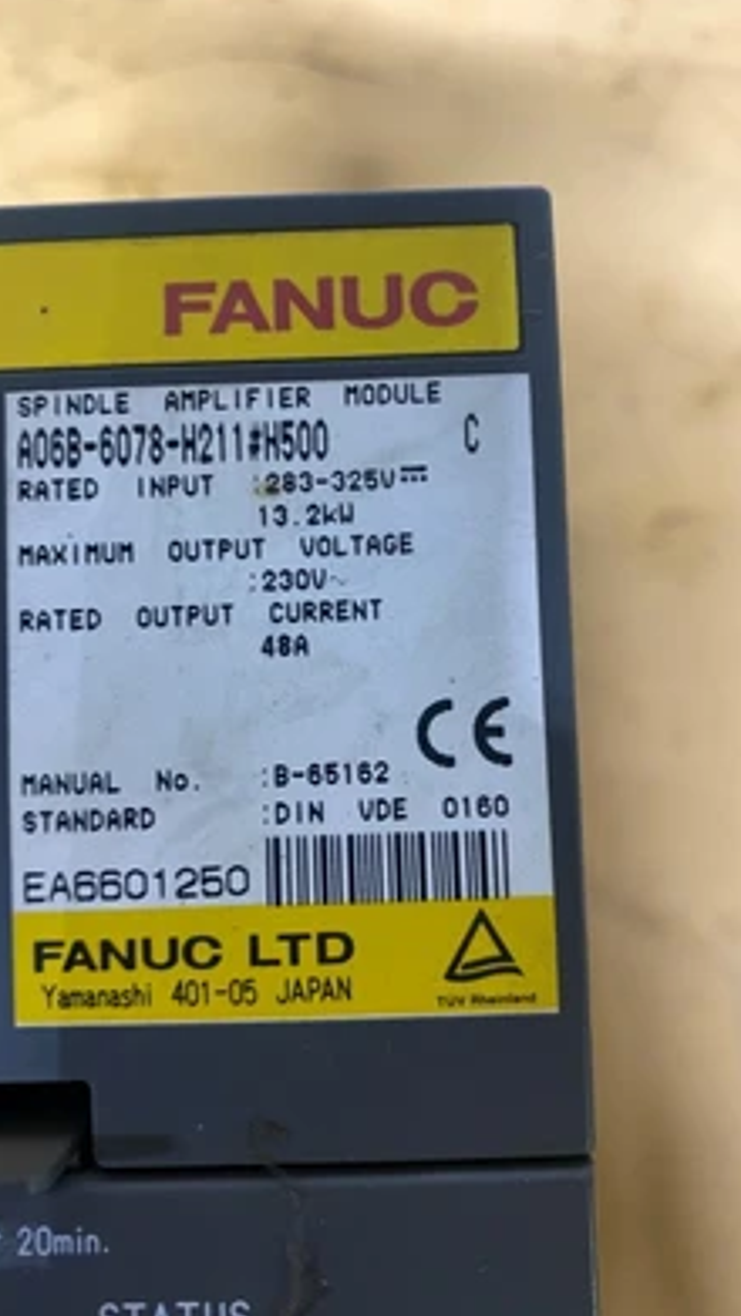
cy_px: 650
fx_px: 1013
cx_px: 333
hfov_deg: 40.1
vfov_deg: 66.1
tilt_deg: -85.1
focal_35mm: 29
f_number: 1.8
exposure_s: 1/60
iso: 160
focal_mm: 4.25
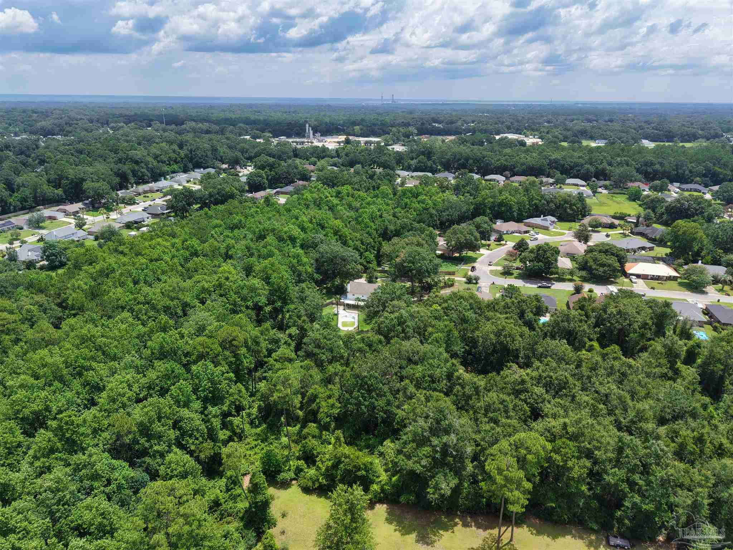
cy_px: 275
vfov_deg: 56.8
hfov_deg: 71.6
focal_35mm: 24
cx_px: 366
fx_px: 508
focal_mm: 8.67
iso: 220
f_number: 1.8
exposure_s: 1/4000
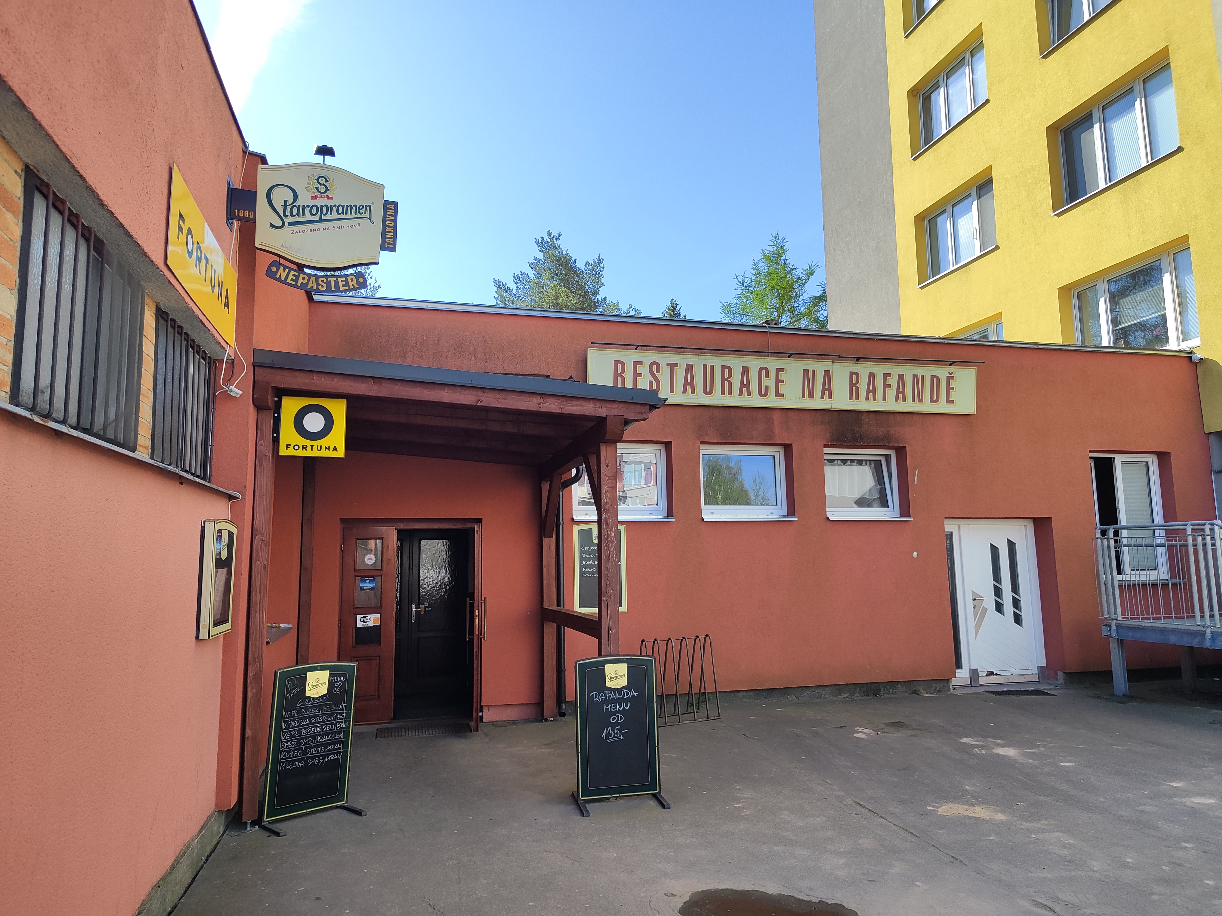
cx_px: 611
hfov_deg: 73.9
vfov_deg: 58.9
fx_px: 812
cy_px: 458
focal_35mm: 23
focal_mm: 5.4
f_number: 1.8
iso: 50
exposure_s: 1/1854
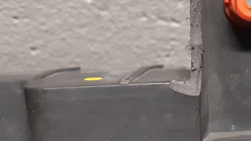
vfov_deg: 20.9
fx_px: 379
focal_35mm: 57
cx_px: 245
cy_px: 35
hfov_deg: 33.8
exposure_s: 1/33
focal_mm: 3.93
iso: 250
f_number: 1.7
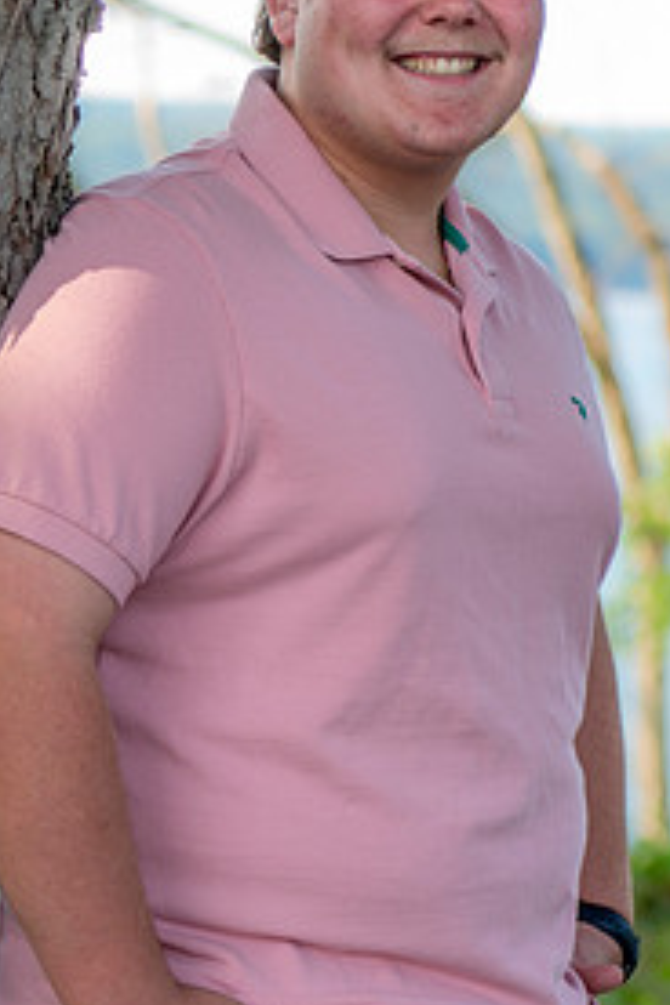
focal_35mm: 147
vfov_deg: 14.0
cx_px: 393
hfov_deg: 9.3
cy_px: 510
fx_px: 4103
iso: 100
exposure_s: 1/160
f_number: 2.8
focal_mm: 60
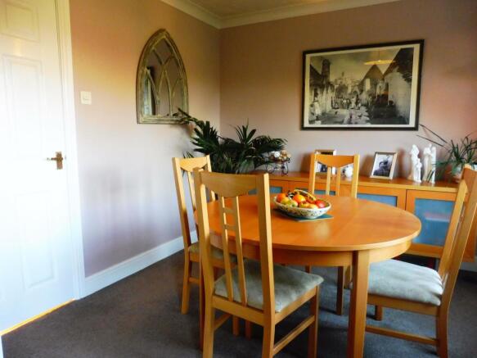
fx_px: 331
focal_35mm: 24
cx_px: 238
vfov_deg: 56.8
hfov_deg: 71.6
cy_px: 179
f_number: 3.3
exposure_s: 1/25
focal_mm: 4.3
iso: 400
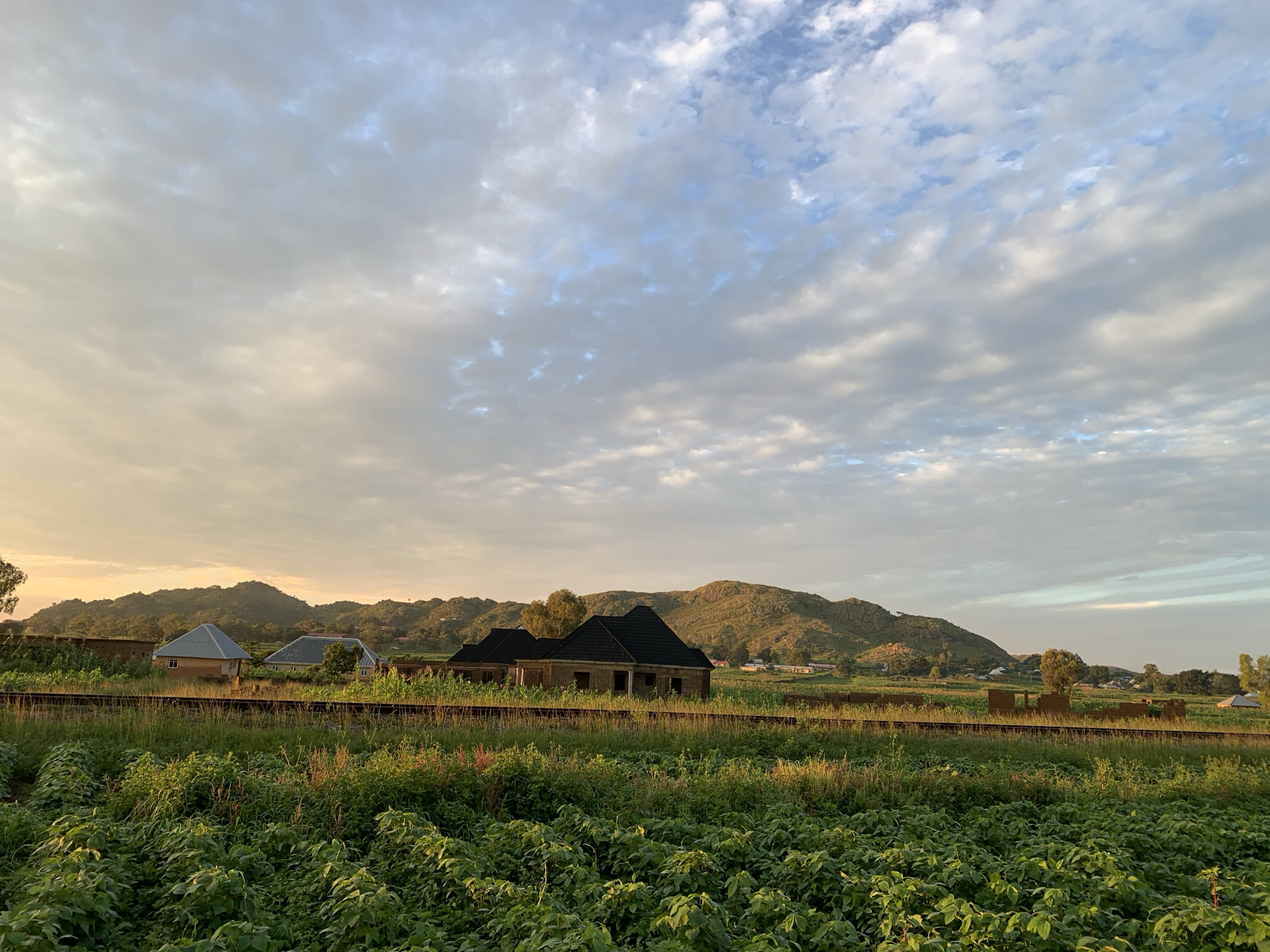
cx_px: 635
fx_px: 954
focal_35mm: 26
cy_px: 476
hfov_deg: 67.3
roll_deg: -2.4
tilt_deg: +10.9
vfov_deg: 53.1
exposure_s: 1/167
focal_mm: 4.25
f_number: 1.8
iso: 25
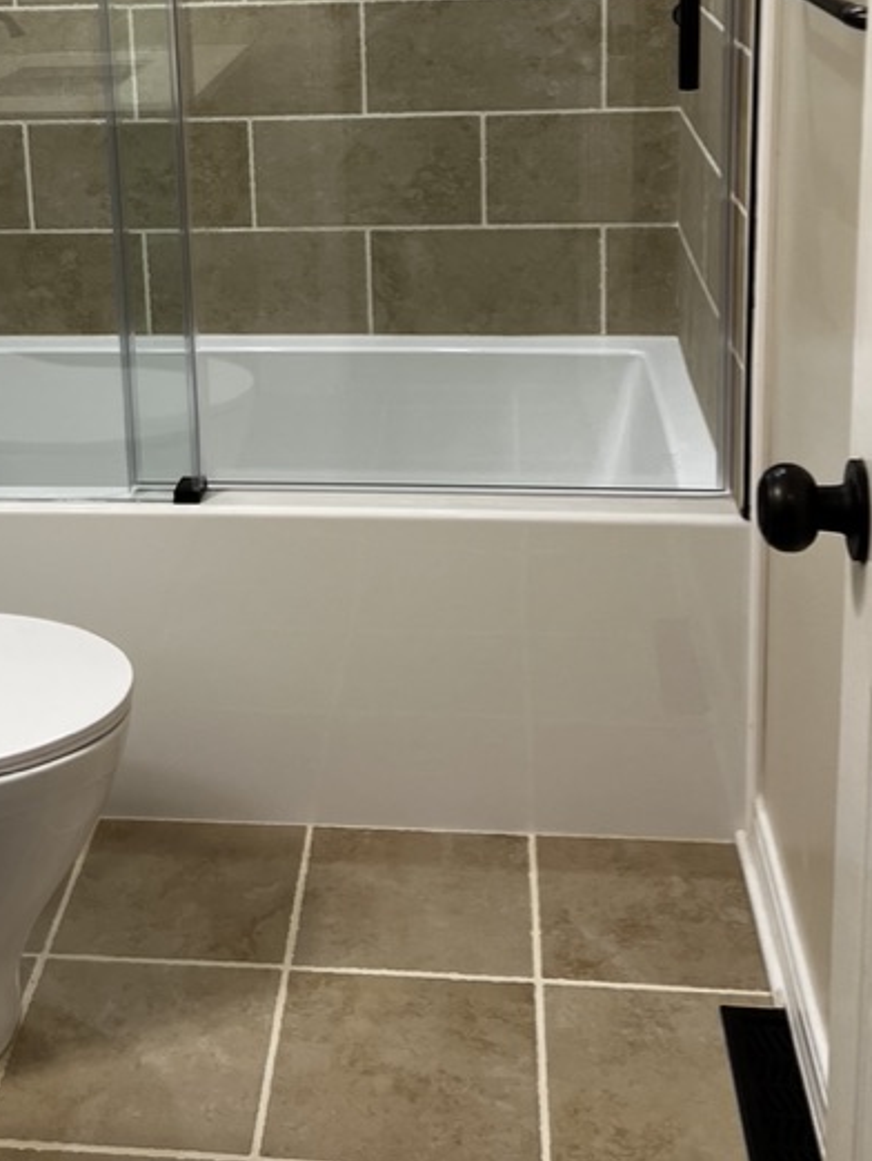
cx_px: 255
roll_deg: +3.0
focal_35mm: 51
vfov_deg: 36.0
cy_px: 202
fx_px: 1712
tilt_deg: -12.9
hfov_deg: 28.3
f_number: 1.5
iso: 125
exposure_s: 1/120
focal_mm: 5.7
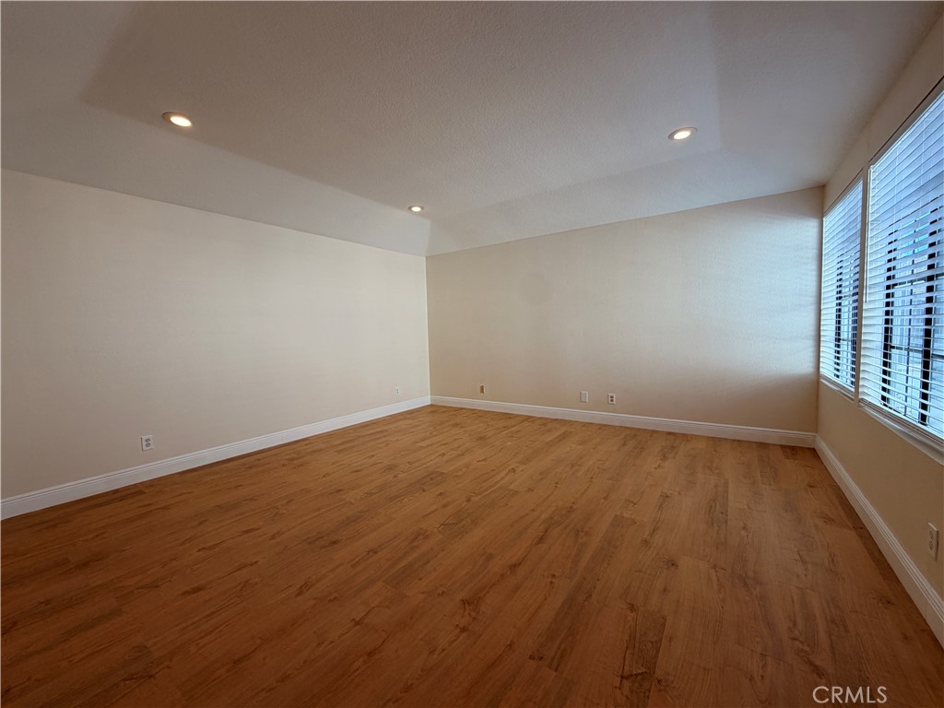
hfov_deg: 102.1
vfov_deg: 85.7
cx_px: 472
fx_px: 382
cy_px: 354
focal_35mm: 14
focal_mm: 2.22
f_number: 2.2
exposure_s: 1/120
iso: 50
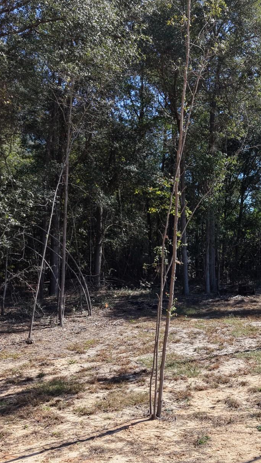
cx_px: 250
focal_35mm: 44
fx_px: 541
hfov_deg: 26.0
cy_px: 248
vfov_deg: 46.4
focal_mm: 8.67
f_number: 1.8
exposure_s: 1/500
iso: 260
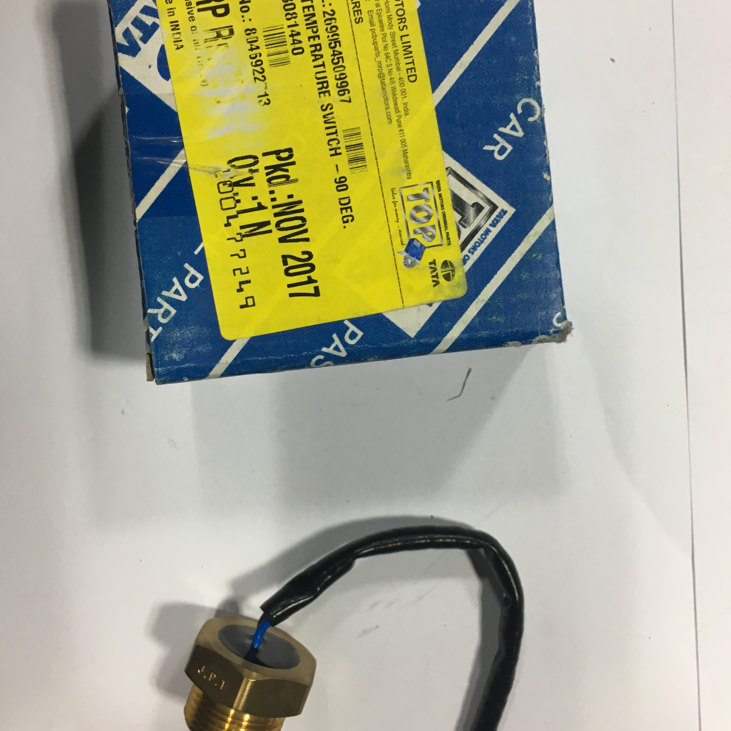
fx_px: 836
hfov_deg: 47.2
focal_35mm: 35
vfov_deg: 47.2
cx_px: 373
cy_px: 339
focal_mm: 4.15
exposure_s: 1/33
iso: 80
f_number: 2.2
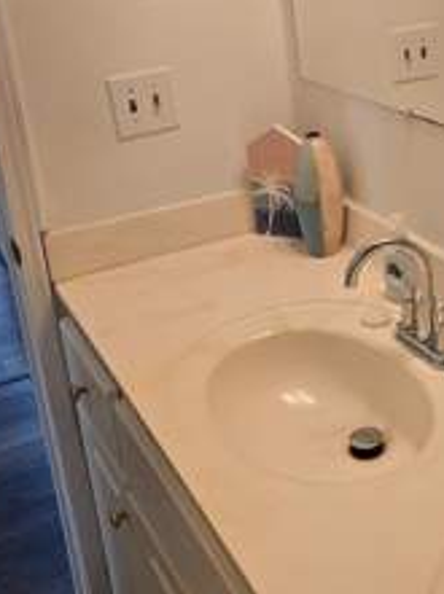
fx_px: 858
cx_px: 396
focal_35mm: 50
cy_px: 176
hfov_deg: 28.0
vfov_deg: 37.6
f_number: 1.7
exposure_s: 1/120
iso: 160
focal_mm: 6.3
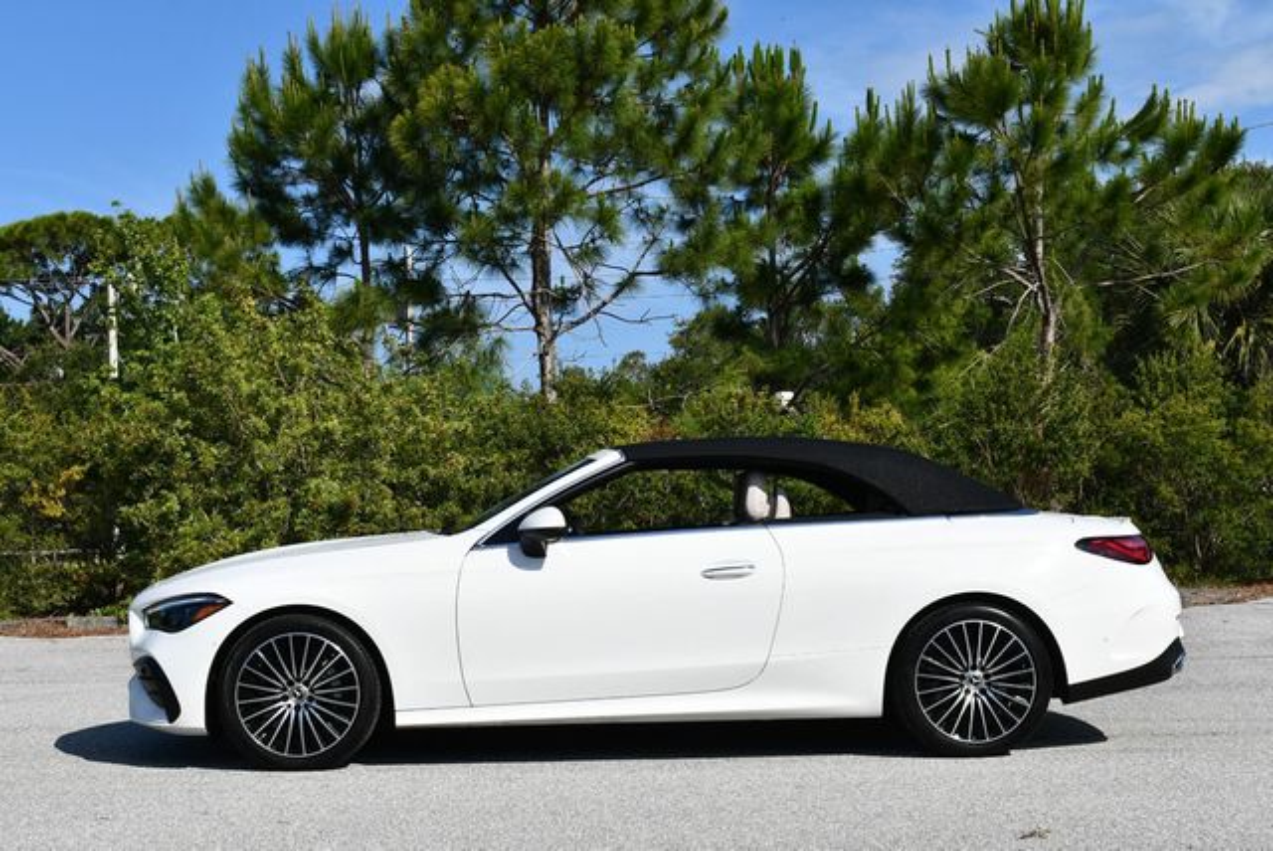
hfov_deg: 38.2
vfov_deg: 26.0
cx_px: 636
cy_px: 426
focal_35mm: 52
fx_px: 1840
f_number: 9
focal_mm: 26
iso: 100
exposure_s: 1/320
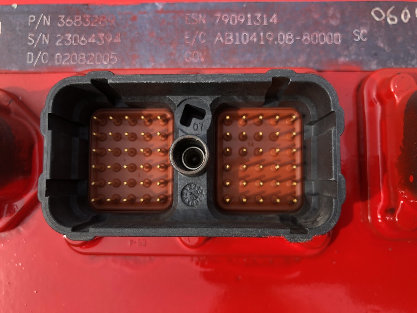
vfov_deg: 49.7
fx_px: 337
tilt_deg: -85.8
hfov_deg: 63.4
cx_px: 208
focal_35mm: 28
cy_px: 156
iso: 20
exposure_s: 1/276
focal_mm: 4
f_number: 1.8
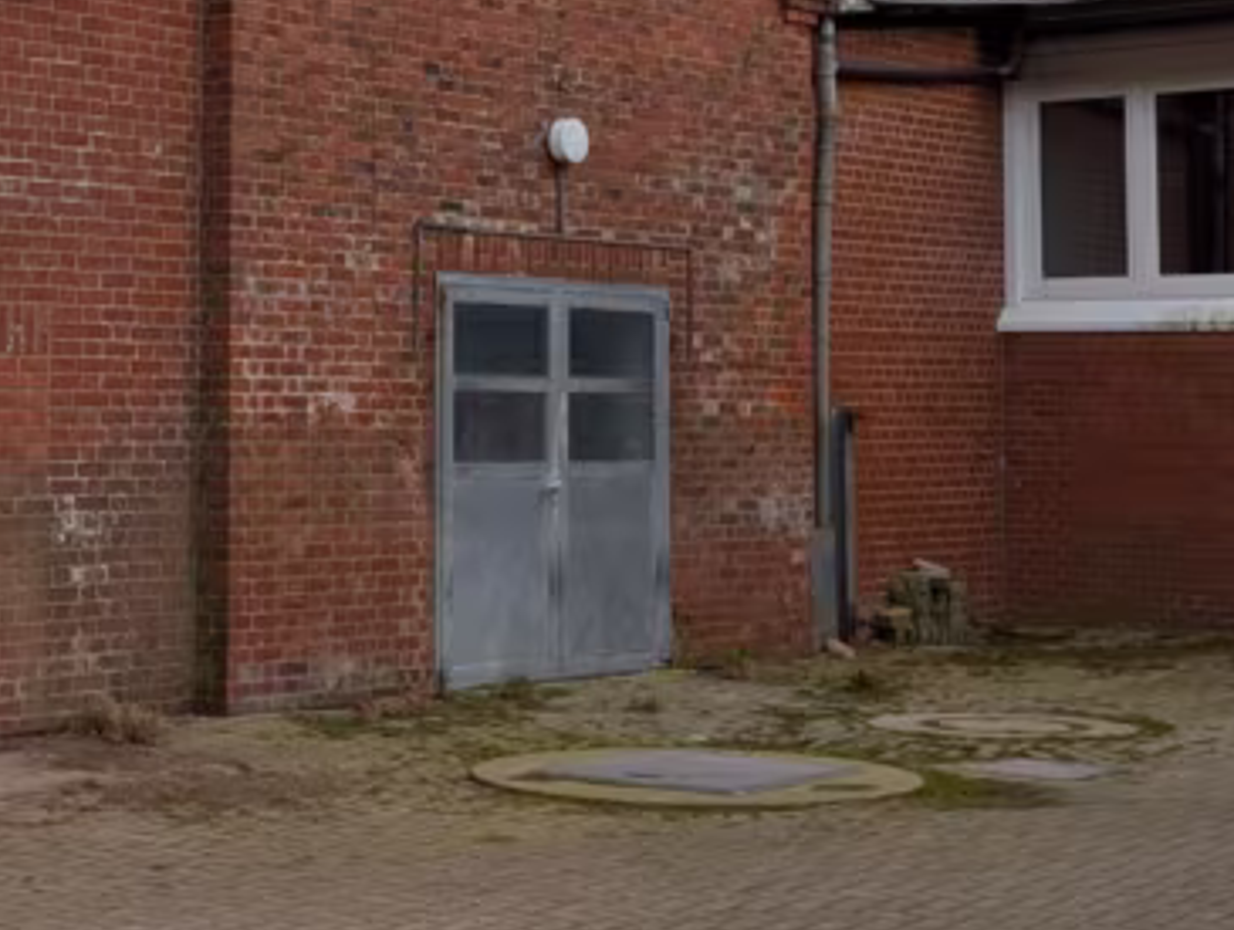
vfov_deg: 18.5
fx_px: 2821
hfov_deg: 24.1
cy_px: 122
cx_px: 183
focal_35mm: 79
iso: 21
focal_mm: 6.9
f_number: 1.68
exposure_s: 1/540
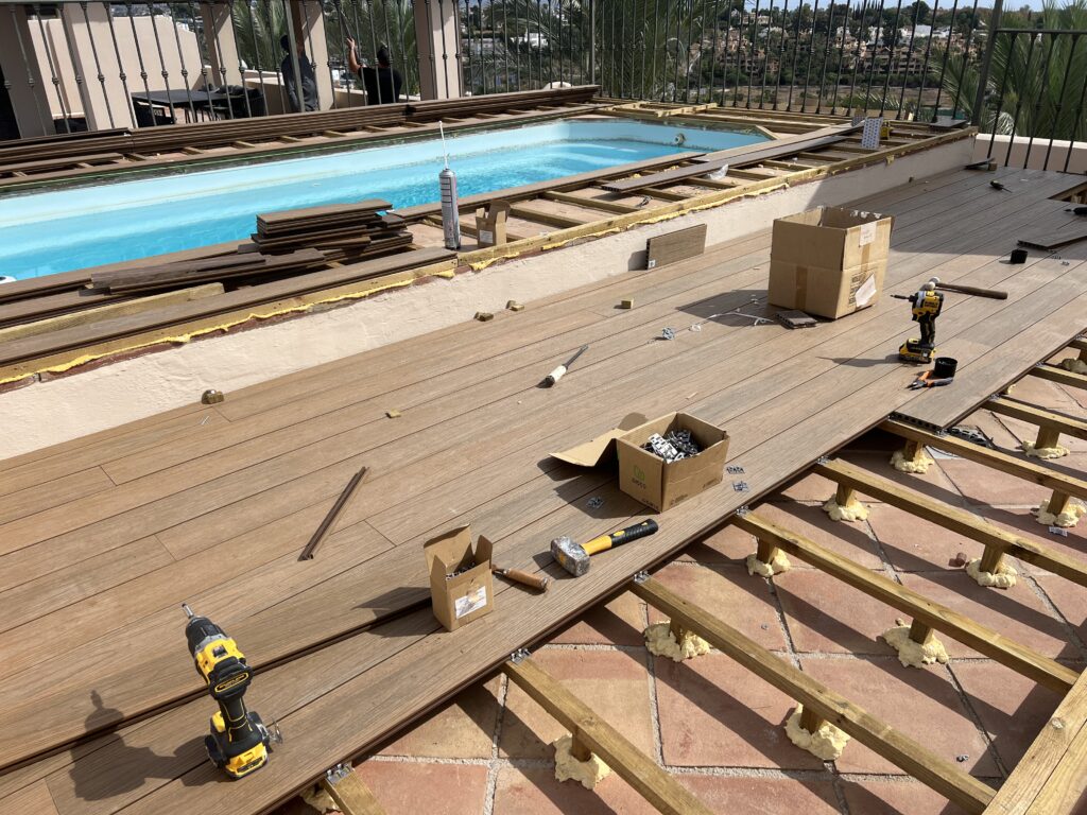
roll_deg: +1.8
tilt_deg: -25.8
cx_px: 544
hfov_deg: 67.3
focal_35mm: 26
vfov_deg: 53.1
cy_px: 408
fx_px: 816
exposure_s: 1/6211
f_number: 1.5
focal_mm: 5.7
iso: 50
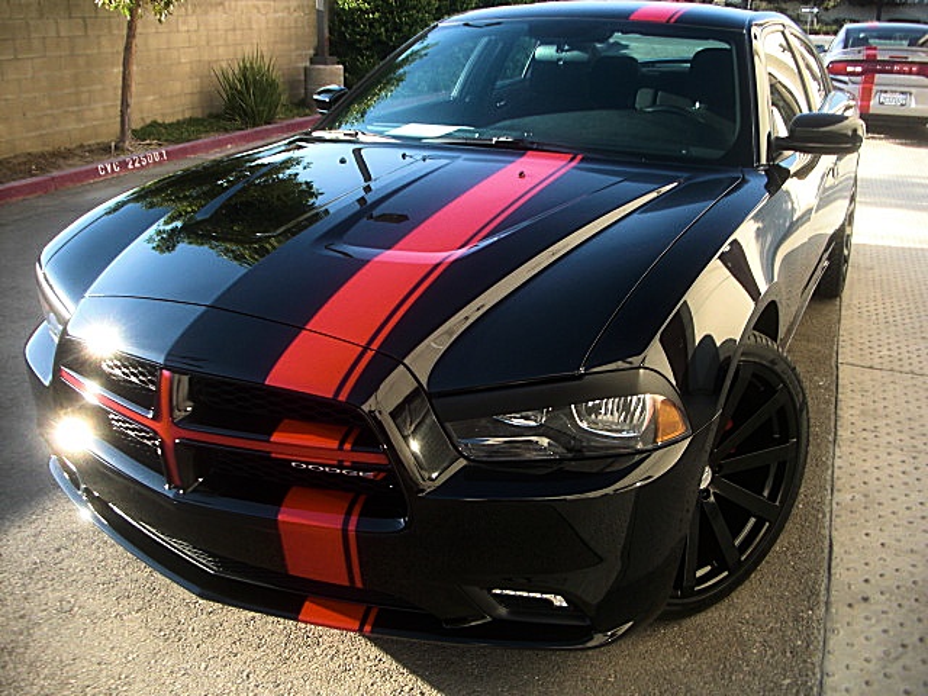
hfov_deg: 51.4
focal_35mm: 36
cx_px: 464
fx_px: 965
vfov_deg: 39.7
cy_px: 348
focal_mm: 6.3
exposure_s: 1/160
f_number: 2.8
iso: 50
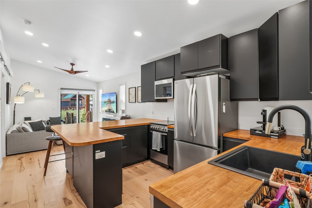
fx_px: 143
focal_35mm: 16
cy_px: 104
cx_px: 156
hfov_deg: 95.0
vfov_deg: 72.0
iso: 500
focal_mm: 11
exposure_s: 1/20
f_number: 8
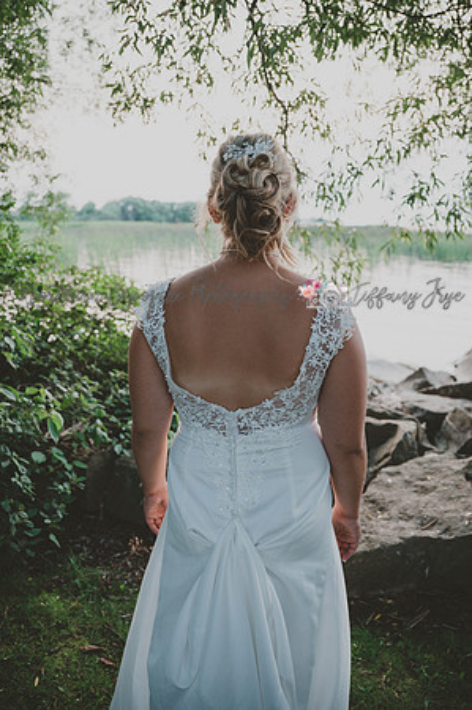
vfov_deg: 73.8
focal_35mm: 24
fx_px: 473
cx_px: 236
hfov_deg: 53.0
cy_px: 355
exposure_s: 1/125
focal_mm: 24
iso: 640
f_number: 2.8
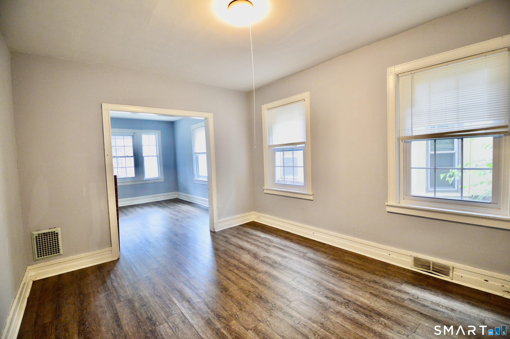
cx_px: 255
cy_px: 170
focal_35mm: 15
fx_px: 212
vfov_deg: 77.2
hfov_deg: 100.4
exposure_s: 1/40
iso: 800
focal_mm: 10
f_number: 3.5
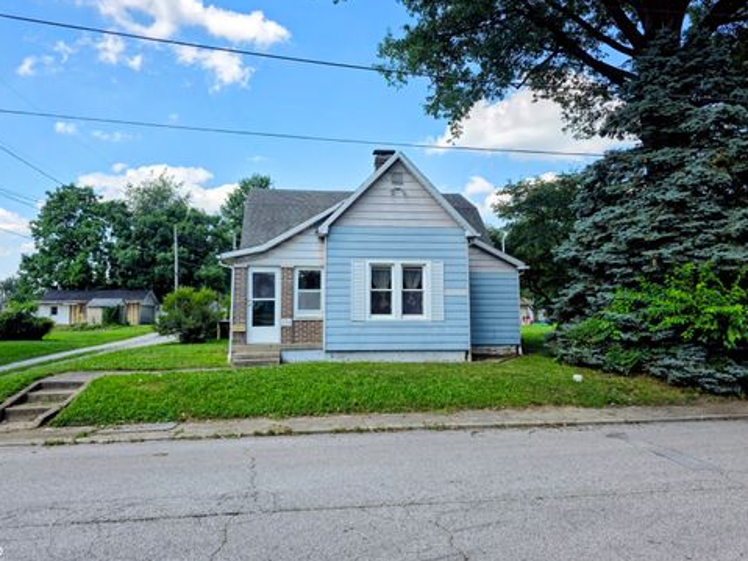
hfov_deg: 71.6
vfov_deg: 56.8
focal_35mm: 24
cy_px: 276
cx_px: 359
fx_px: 518
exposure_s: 1/3464
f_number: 1.7
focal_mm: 6.3
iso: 80
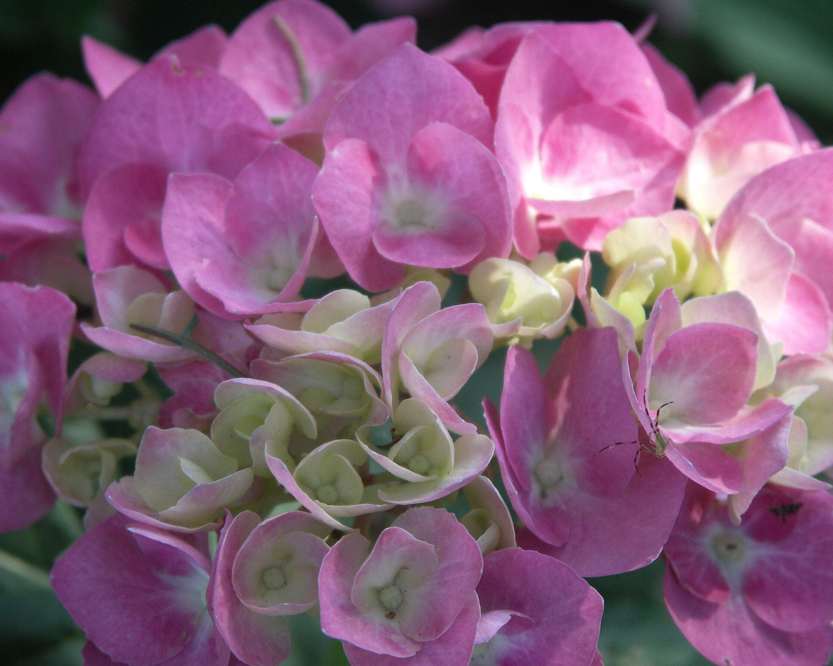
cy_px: 333
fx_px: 4314
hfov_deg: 11.0
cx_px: 403
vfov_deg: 8.8
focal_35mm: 175
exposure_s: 1/100
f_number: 3.5
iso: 100
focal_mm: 43.1
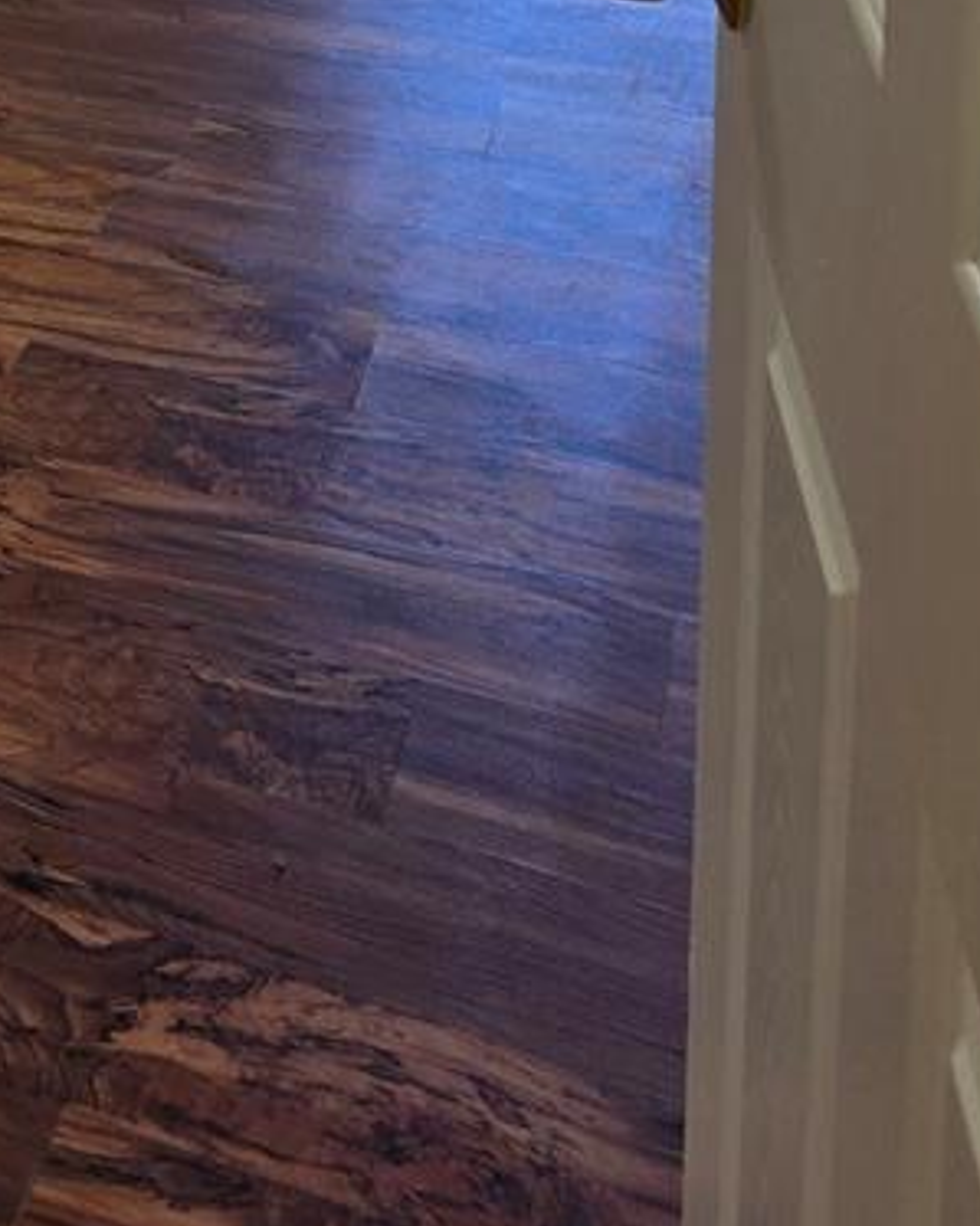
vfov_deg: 22.0
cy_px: -606
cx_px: -380
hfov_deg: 19.2
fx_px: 2611
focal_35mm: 72
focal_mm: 6.3
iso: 50
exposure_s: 1/120
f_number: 1.7
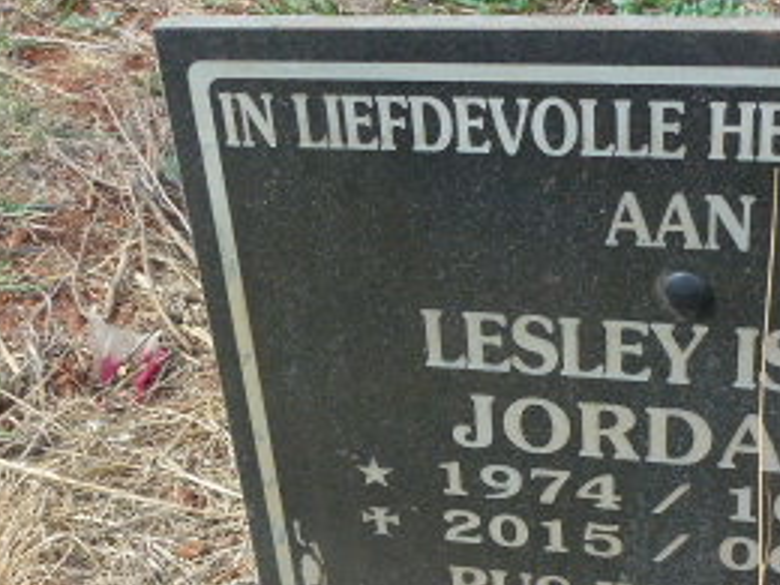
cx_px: 432
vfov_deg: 24.6
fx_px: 1329
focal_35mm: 59
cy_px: 420
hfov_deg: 32.7
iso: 100
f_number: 4
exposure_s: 1/250
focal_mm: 4.3
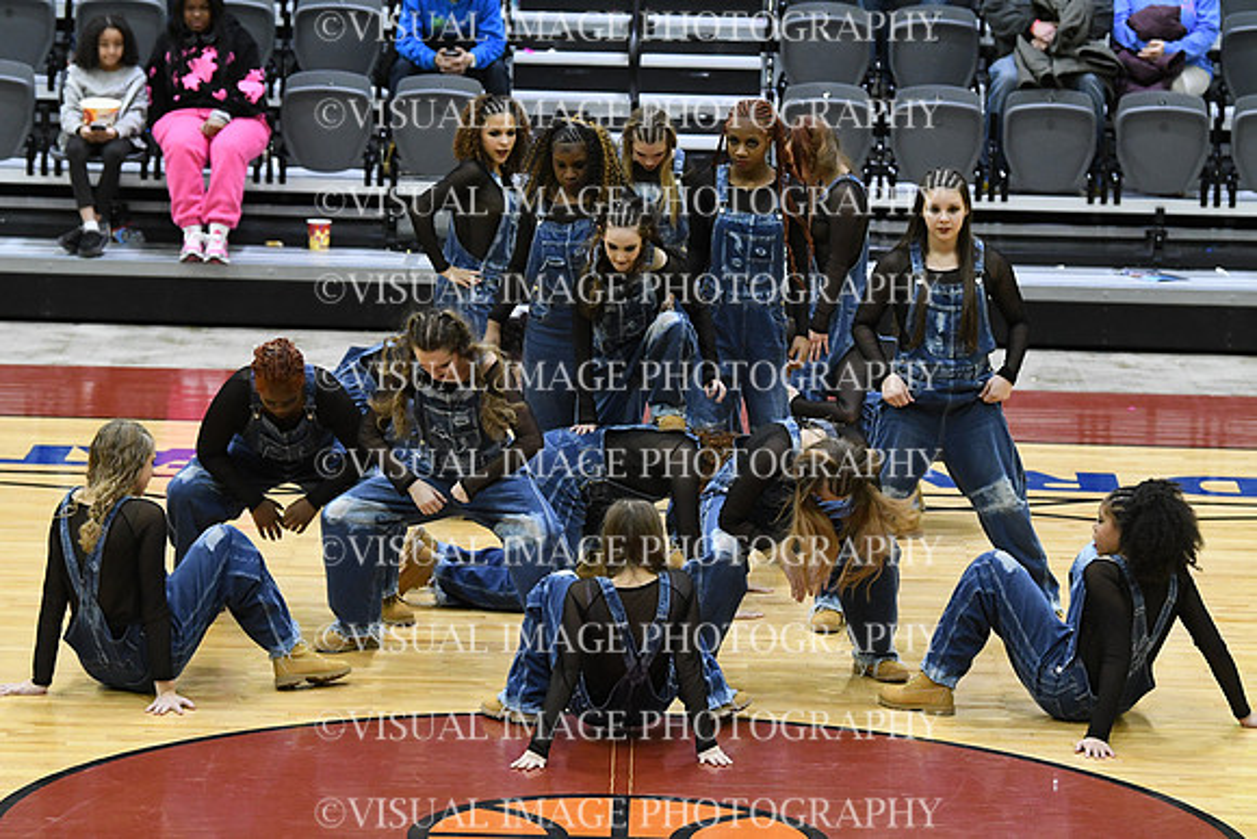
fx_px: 6077
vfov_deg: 7.9
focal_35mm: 174
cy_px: 420
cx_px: 628
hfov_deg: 11.8
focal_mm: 116
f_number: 4
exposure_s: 1/250
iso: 4000
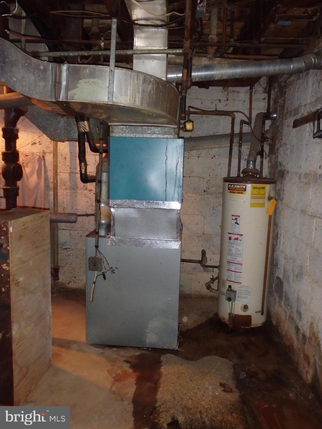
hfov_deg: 49.7
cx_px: 161
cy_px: 214
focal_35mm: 28
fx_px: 347
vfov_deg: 63.4
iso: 800
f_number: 3.9
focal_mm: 5
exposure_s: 1/8
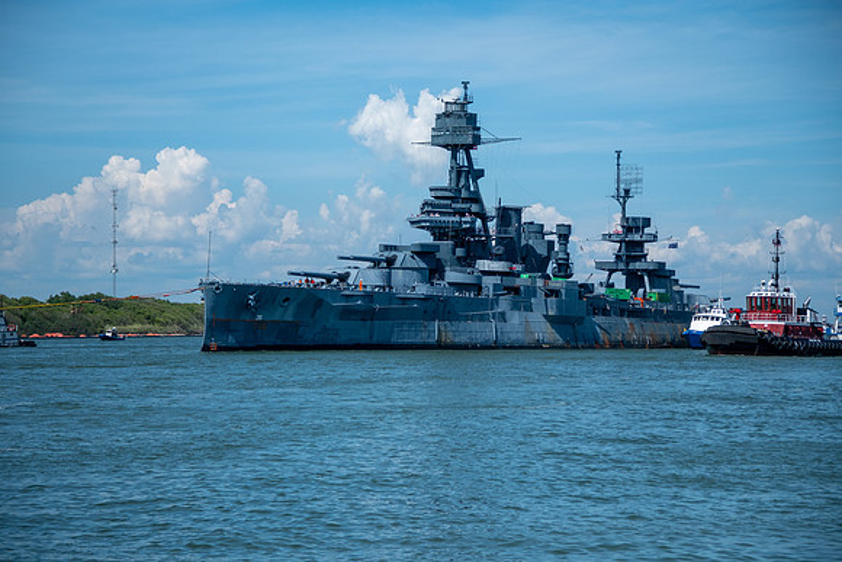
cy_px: 281
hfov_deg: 20.2
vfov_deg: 13.6
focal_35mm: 101
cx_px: 421
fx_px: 2363
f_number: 4
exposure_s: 1/4000
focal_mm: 67.5
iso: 160
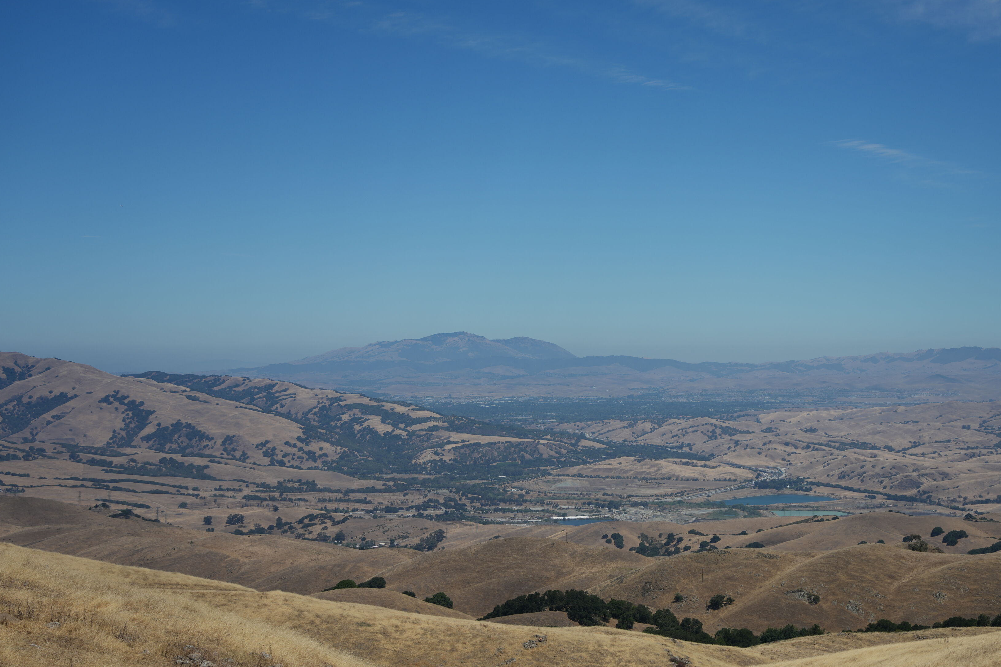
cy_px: 409
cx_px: 593
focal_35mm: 66
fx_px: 1835
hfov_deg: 30.4
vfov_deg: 20.6
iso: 100
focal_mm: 50
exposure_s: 1/1250
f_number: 5
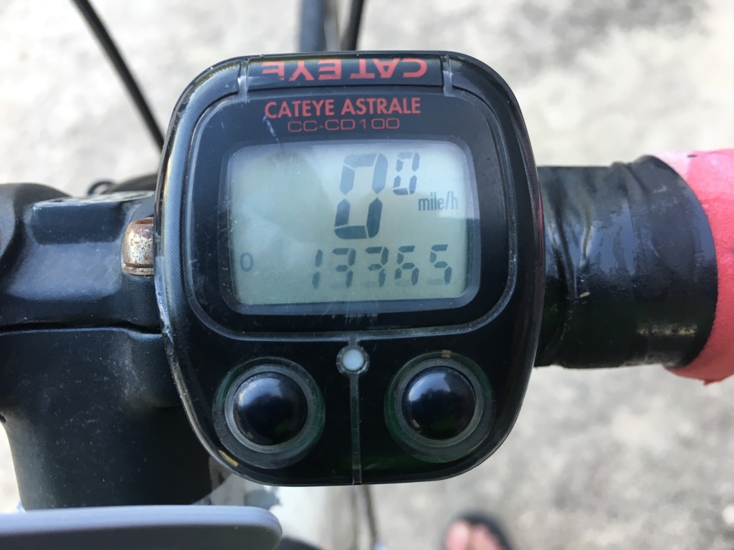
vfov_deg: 48.2
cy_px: 275
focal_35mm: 29
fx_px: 615
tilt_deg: -77.7
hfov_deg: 61.7
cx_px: 367
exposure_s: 1/40
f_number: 2.2
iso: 25
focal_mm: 4.15
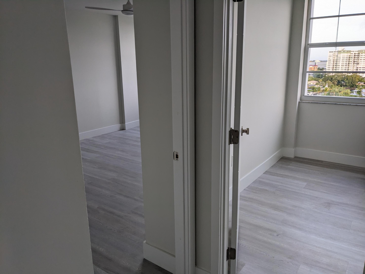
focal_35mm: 27
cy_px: 137
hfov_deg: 65.3
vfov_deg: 51.4
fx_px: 285
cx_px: 182
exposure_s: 1/56
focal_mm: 4.38
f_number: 1.73
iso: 46
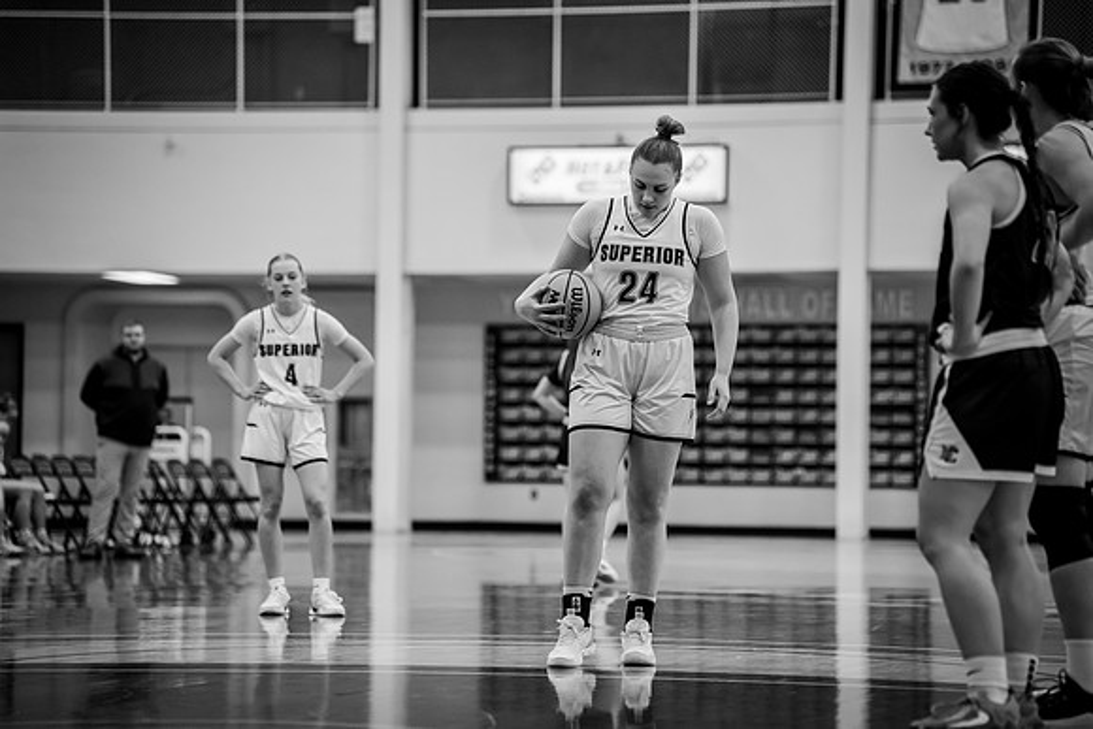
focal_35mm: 134
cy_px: 364
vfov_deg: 10.3
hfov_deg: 15.4
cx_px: 546
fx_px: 4054
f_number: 2.8
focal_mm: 126
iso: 1600
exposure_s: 1/640
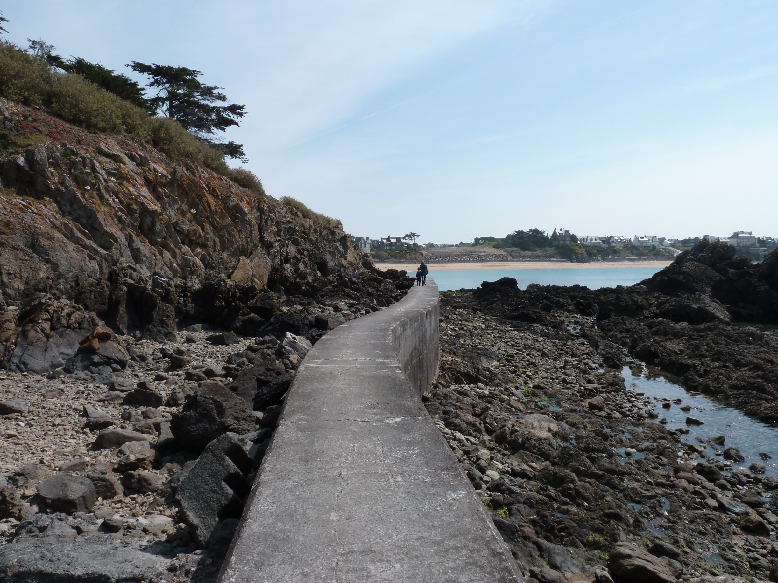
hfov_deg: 69.4
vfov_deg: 54.9
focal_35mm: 25
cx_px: 389
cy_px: 292
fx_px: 562
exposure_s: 1/400
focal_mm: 4.1
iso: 80
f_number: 5.6
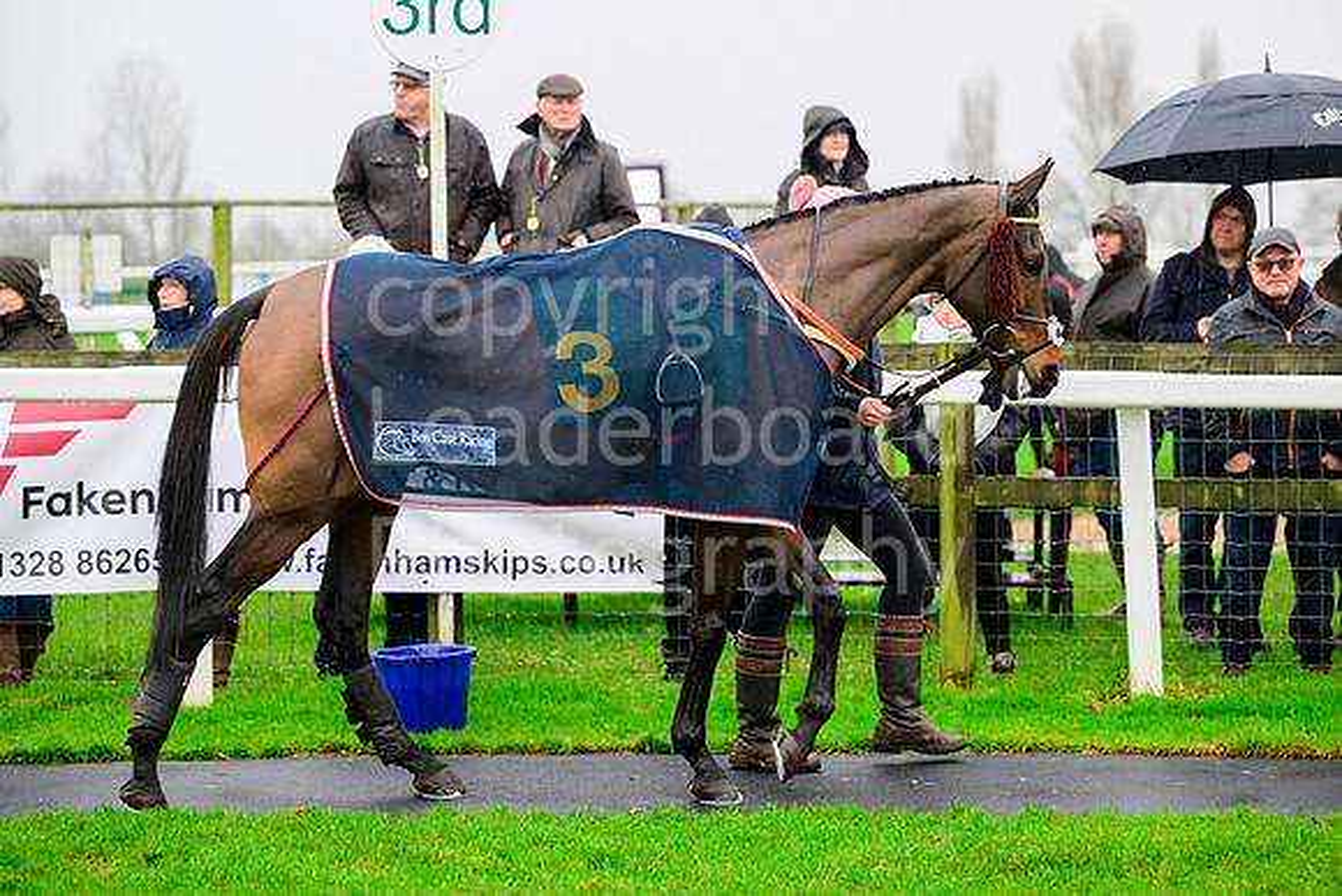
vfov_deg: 13.0
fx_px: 3915
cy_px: 448
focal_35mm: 105
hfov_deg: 19.5
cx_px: 671
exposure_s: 1/800
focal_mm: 105
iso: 1600
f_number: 2.8
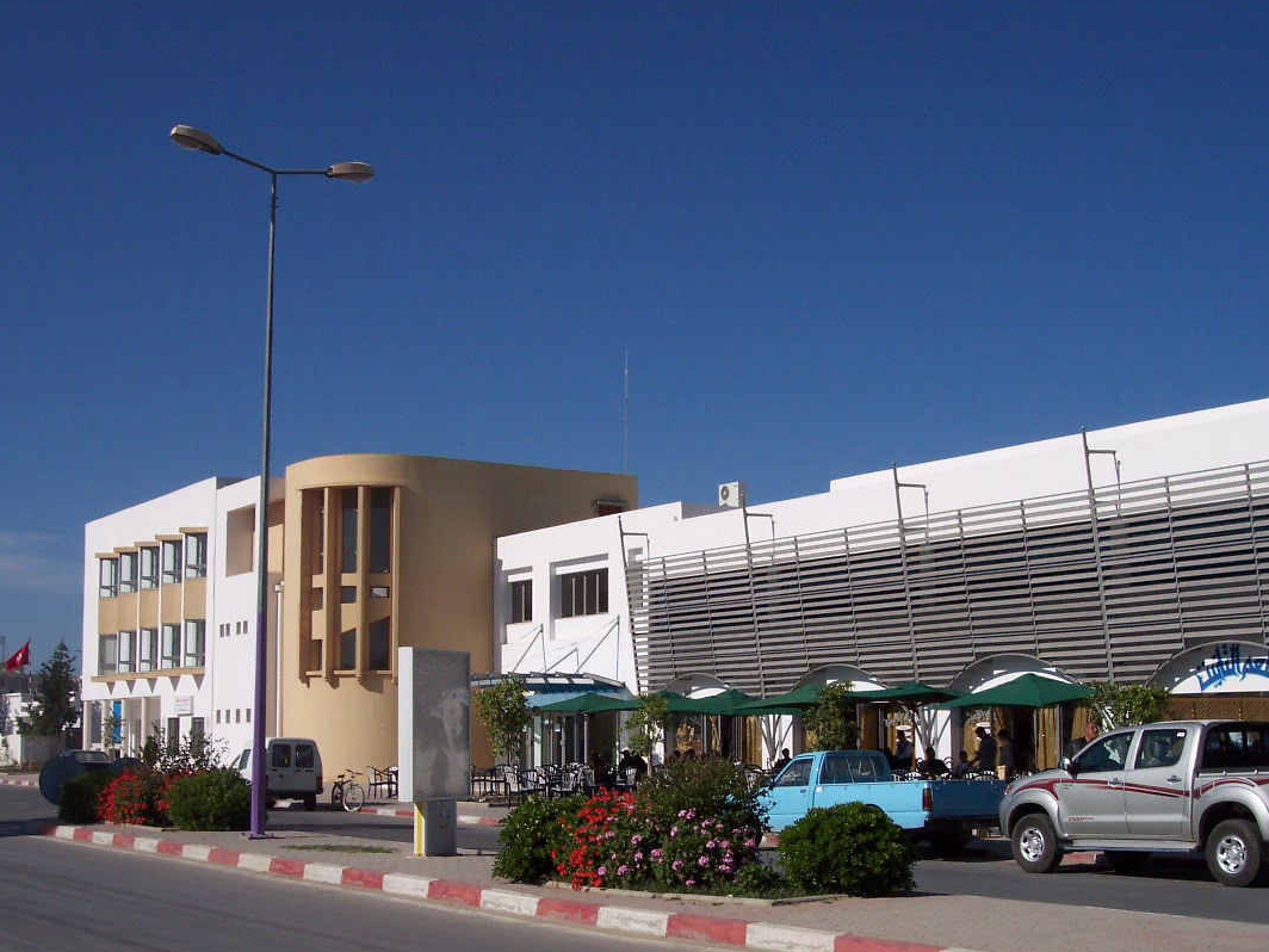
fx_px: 1686
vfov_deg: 31.5
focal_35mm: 46
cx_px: 643
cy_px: 550
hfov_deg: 41.2
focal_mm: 8
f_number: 4.8
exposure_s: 1/1000
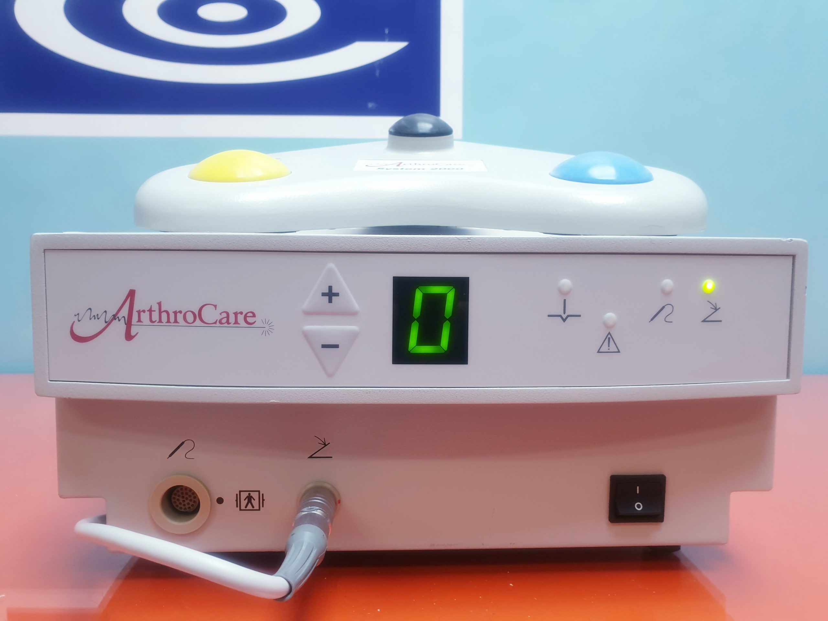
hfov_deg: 67.3
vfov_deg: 53.1
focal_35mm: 26
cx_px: 414
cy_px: 310
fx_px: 622
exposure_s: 1/50
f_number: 2.4
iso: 125
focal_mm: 4.3
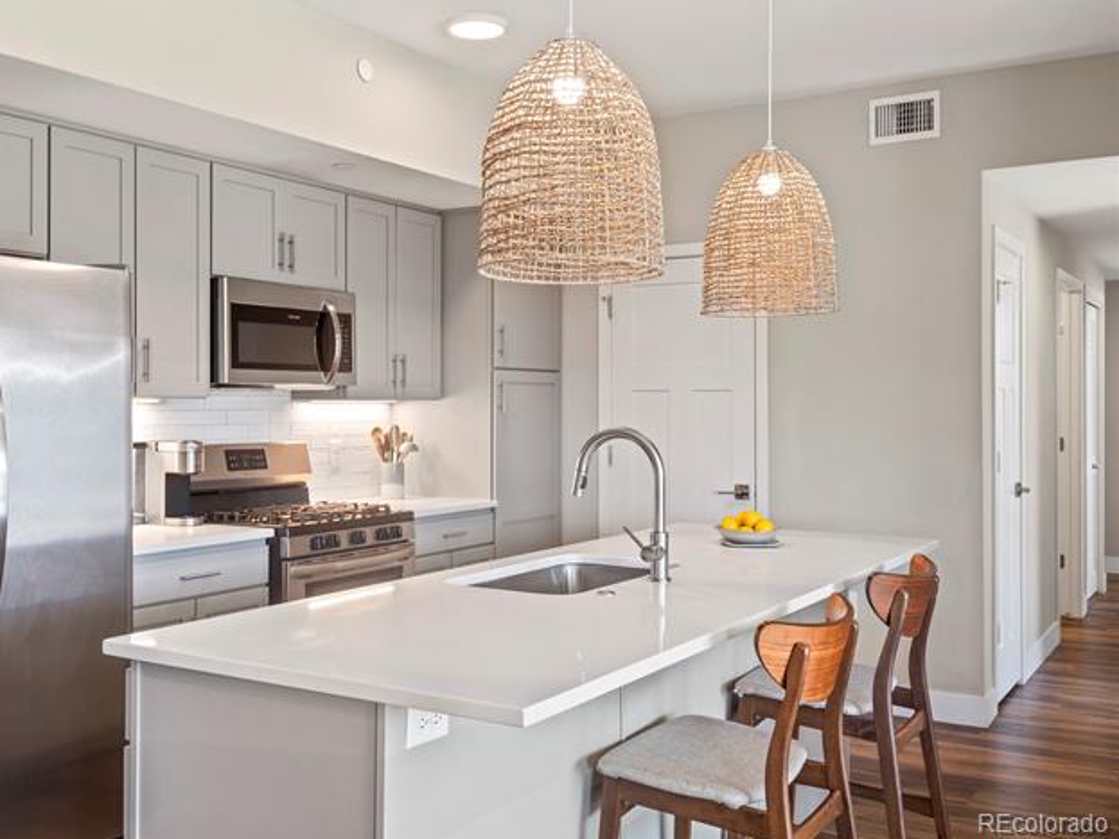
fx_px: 1228
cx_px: 546
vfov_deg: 37.7
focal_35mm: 38
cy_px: 411
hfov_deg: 49.0
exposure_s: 1/20
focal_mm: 18
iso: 200
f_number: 4
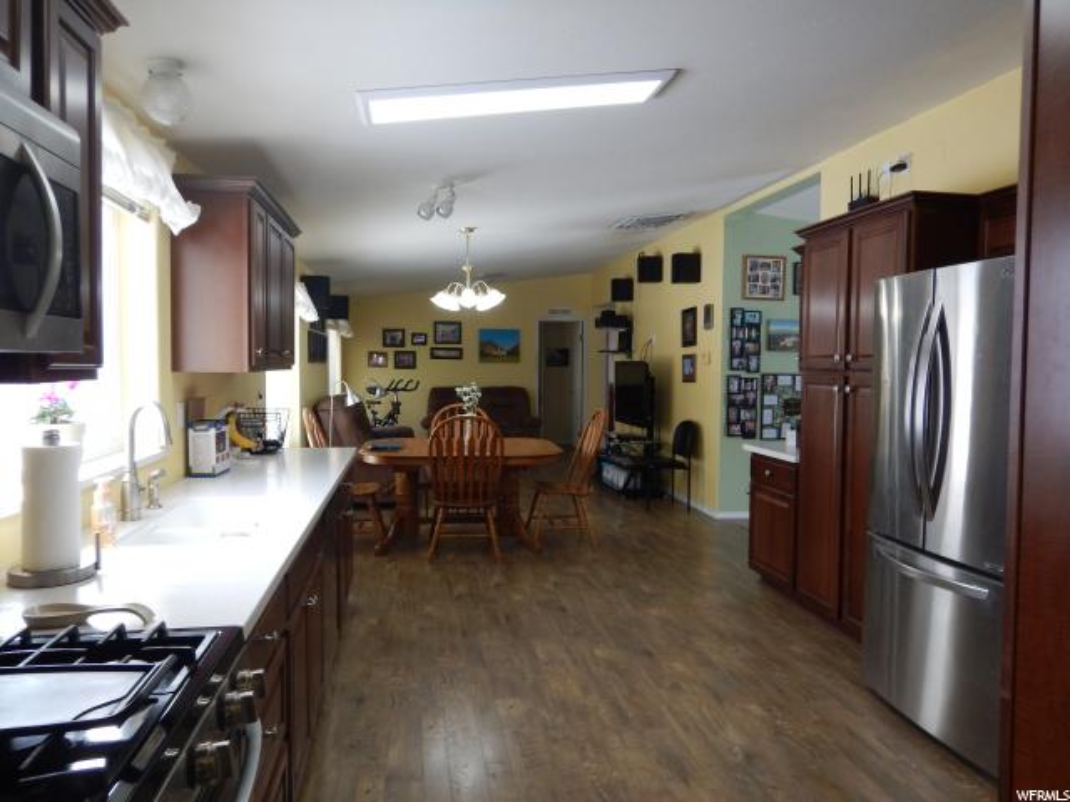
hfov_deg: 71.6
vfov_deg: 56.8
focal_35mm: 24
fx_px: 742
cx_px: 535
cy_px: 401
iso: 125
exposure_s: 1/60
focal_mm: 4.3
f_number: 2.8
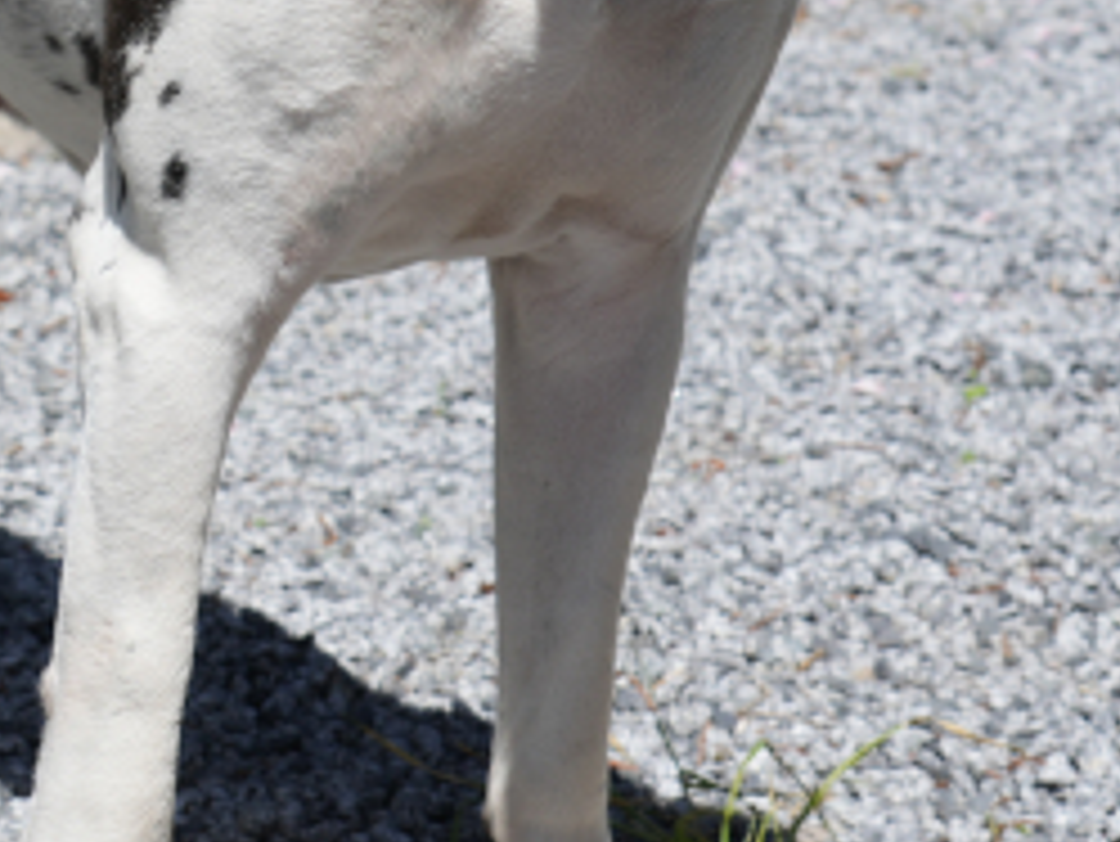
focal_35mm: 118
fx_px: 3820
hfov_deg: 16.0
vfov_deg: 12.3
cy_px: -113
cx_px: -256
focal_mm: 34
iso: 100
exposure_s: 1/500
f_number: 6.3
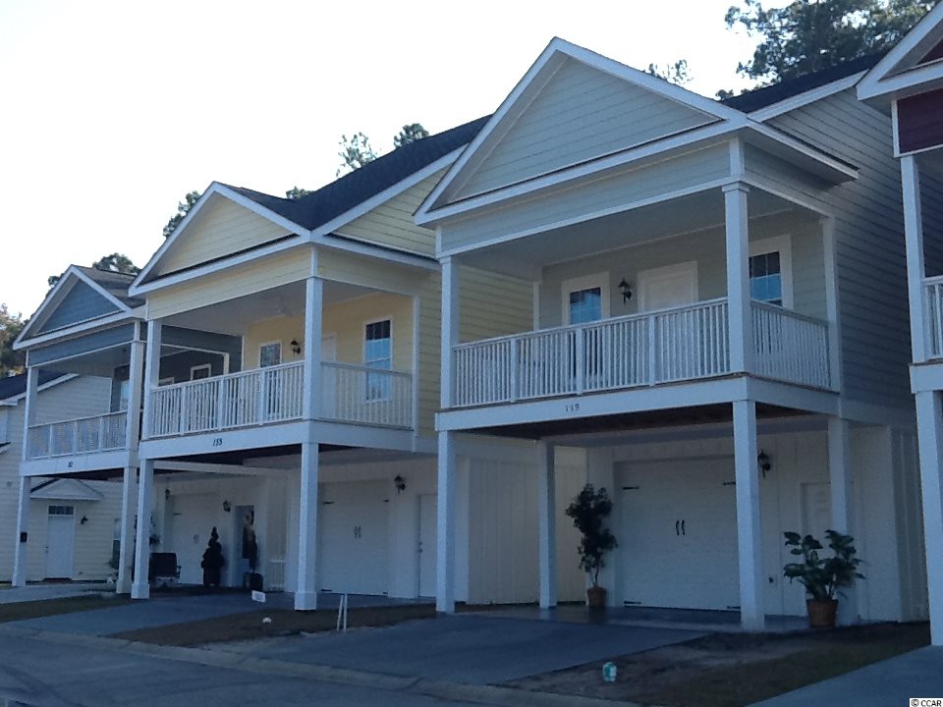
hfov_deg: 42.9
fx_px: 1199
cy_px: 354
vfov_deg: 32.9
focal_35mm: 44
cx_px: 472
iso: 40
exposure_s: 1/461
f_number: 2.4
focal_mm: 2.03
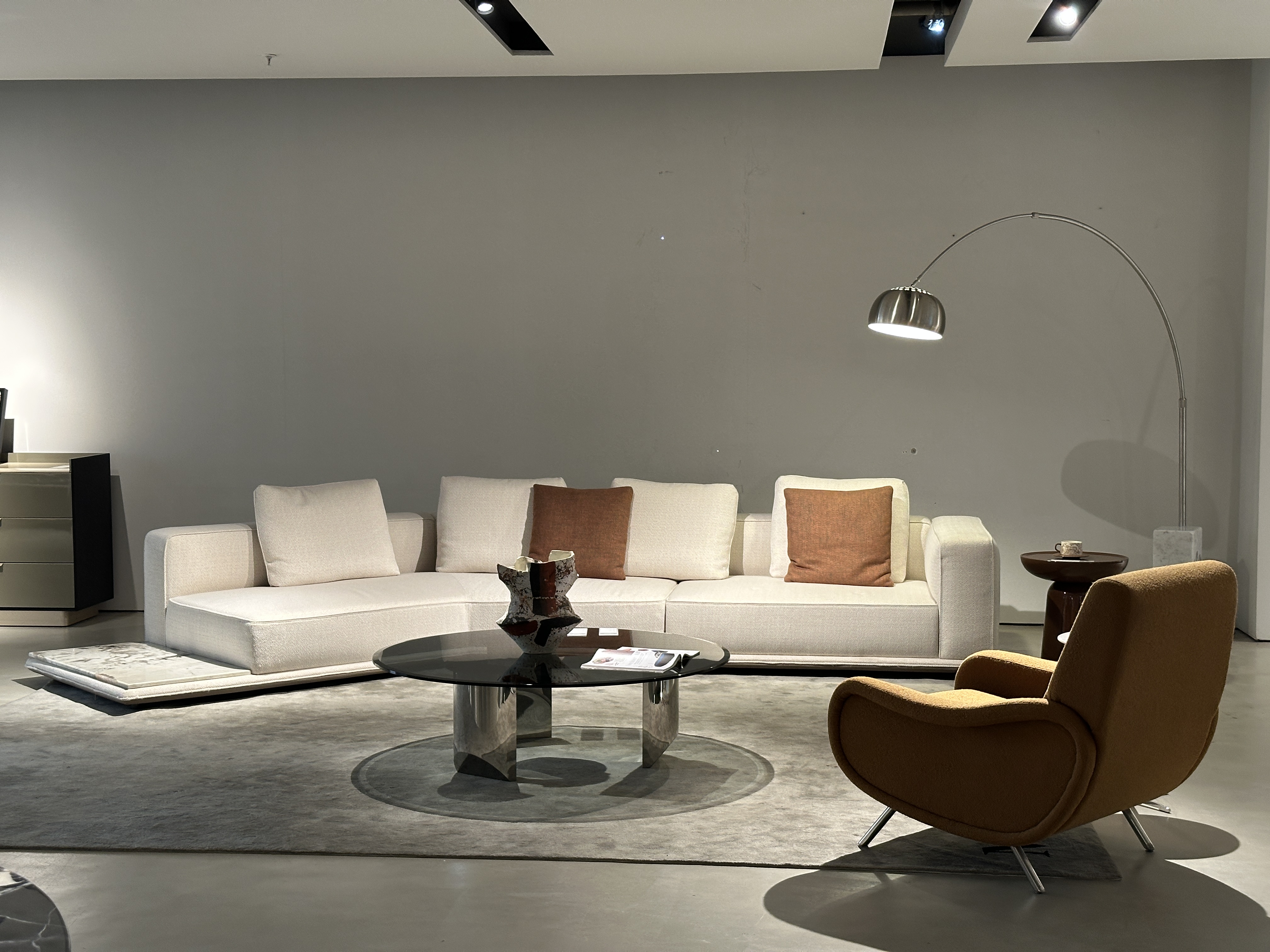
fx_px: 1761
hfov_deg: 39.7
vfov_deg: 30.3
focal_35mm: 48
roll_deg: -0.8
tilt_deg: -4.2
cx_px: 635
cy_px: 476
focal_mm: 6.86
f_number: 1.78
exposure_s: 1/50
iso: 160
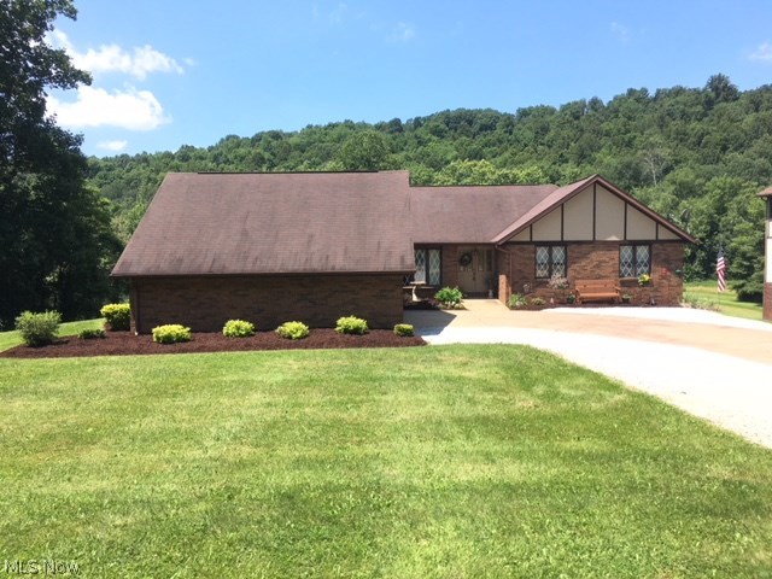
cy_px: 290
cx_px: 386
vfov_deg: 48.2
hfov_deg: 61.7
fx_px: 647
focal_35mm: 29
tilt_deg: -2.5
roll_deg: +0.6
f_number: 2.2
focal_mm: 4.15
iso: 25
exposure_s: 1/1603
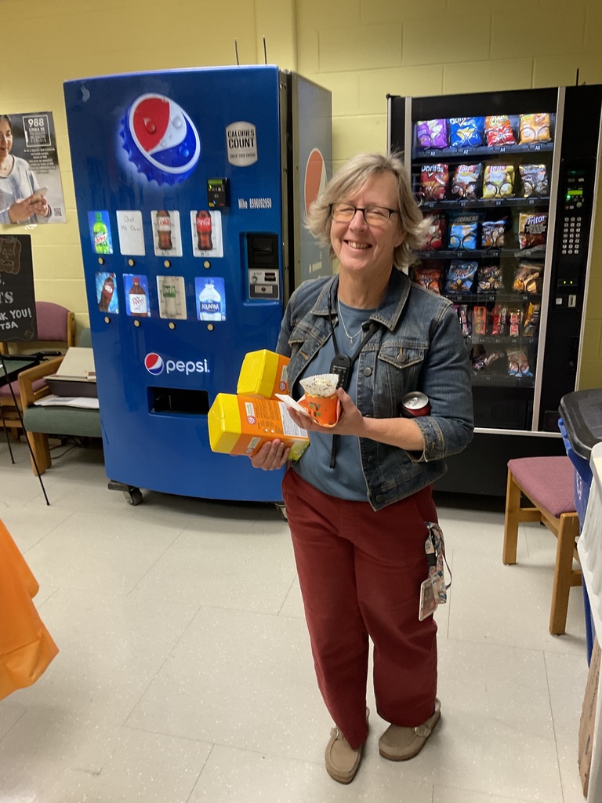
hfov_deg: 48.2
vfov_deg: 61.7
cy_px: 402
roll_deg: +0.4
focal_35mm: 29
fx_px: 672
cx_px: 301
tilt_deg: -13.7
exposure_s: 1/60
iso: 80
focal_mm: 3
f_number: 1.8
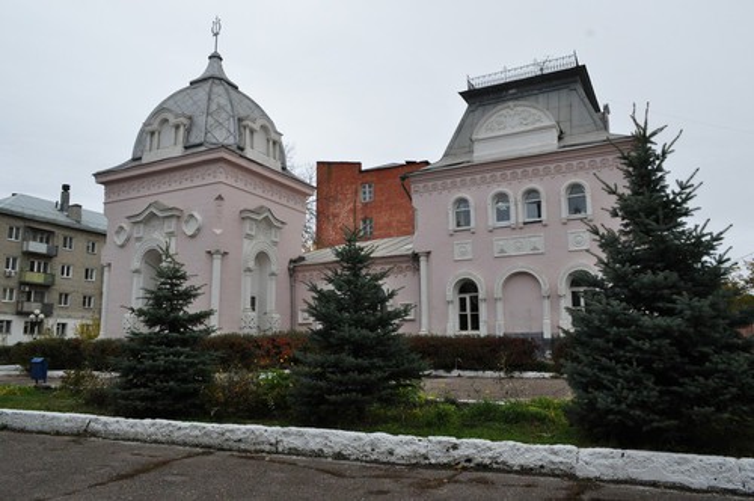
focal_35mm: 27
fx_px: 565
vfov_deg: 47.8
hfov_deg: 67.4
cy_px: 250
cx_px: 377
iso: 1250
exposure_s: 1/640
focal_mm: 18
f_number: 11
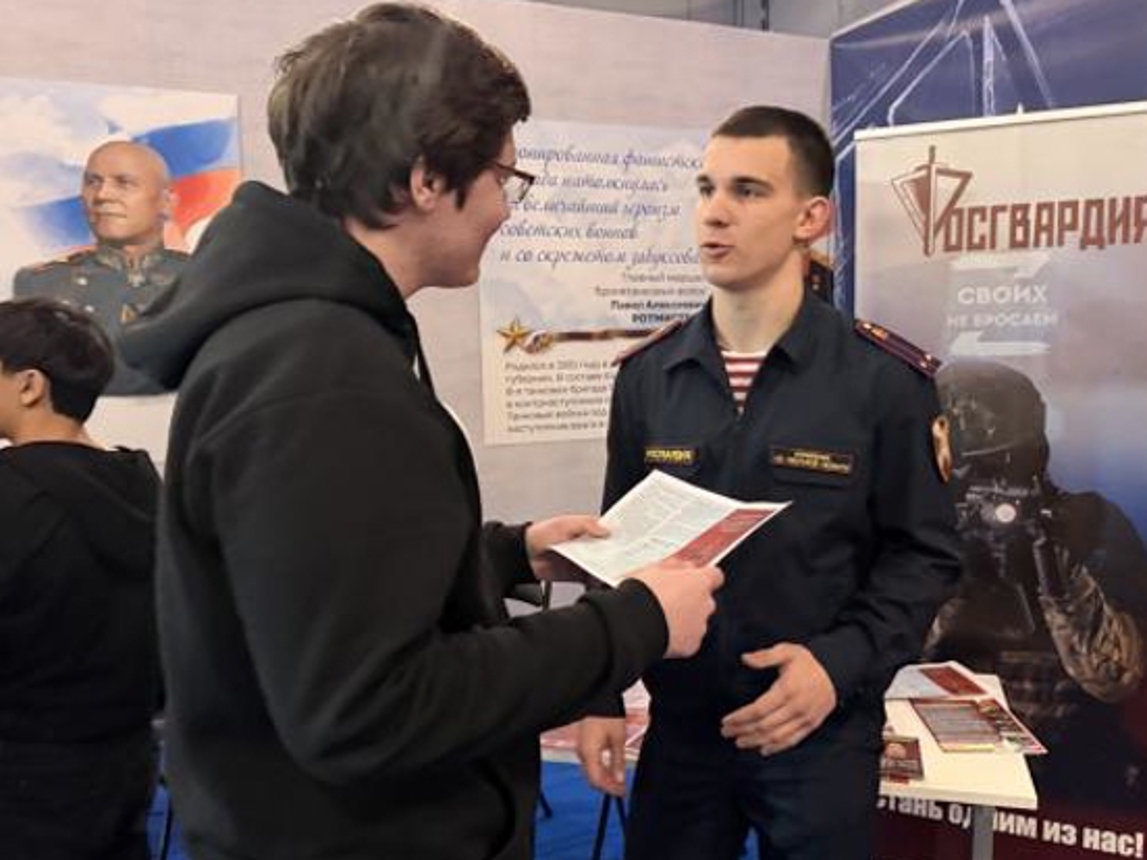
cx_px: 653
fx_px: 961
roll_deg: -2.9
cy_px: 432
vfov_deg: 48.2
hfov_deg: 61.4
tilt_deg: -3.9
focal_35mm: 29
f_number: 1.78
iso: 800
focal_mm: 6.76
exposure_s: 1/33
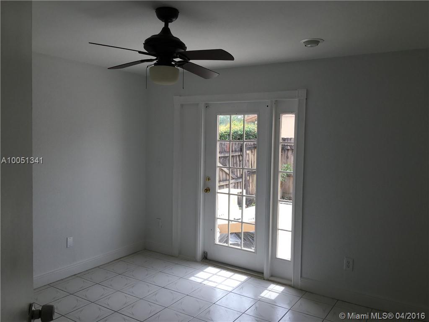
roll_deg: -1.3
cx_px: 214
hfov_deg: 61.7
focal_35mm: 29
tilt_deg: -2.1
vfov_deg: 48.2
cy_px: 161
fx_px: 359
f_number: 2.2
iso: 25
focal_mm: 4.15
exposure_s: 1/196
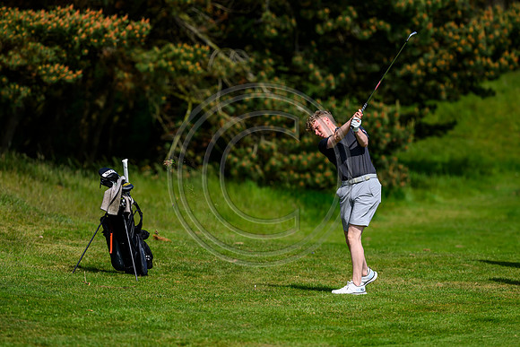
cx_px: 260
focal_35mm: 400
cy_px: 174
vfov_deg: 3.4
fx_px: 5779
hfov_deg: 5.2
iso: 500
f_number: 4.5
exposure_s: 1/5000
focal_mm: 400
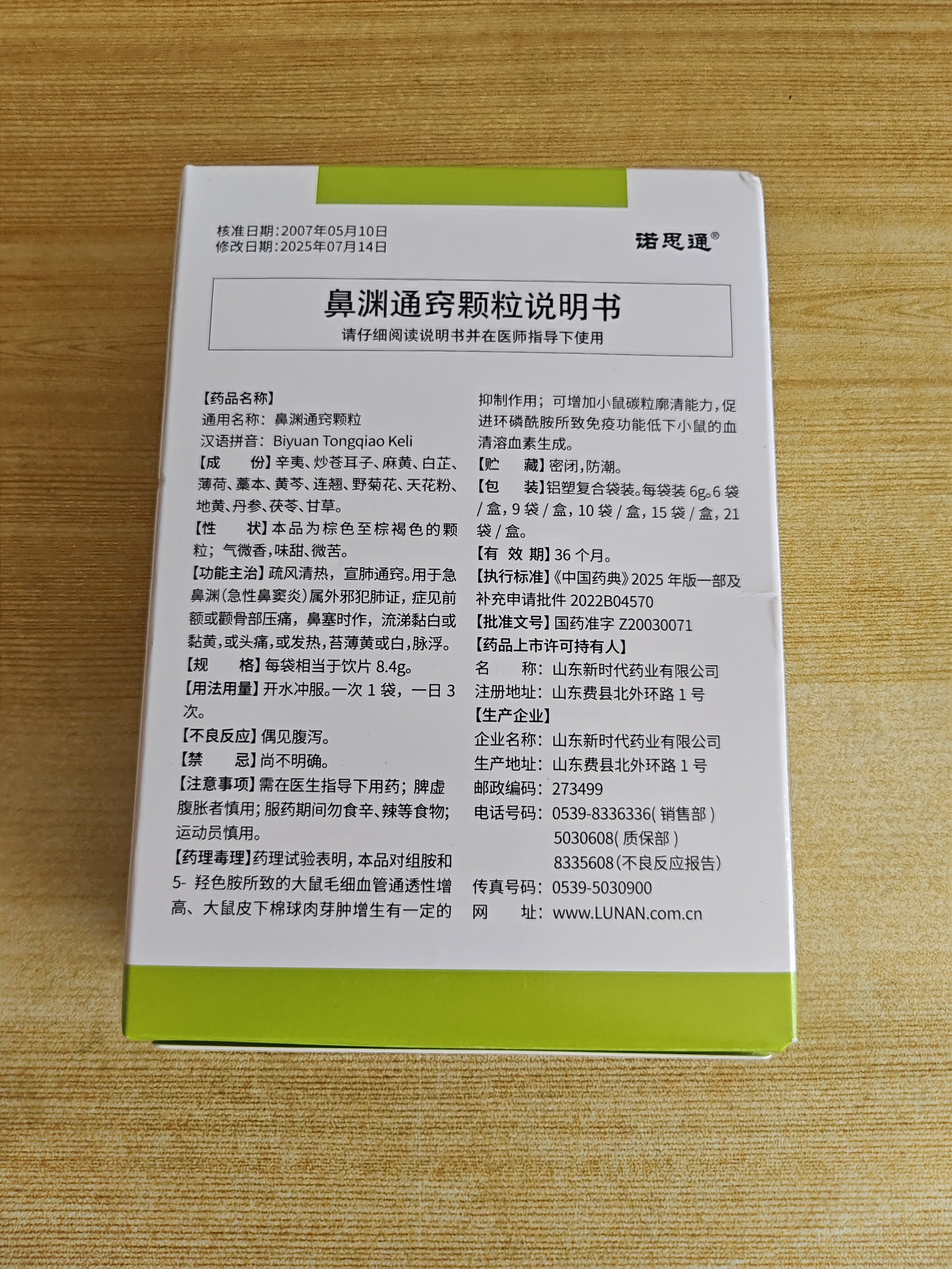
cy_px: 634
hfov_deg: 58.9
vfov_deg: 73.9
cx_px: 476
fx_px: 843
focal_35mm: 23
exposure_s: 1/100
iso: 77
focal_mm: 5.56
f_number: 1.88
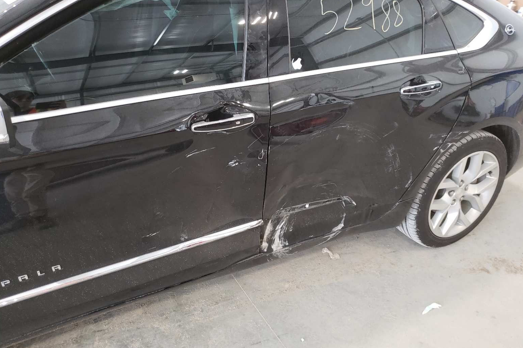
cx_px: 256
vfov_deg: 46.3
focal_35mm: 28
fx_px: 407
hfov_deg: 65.5
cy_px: 190
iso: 115
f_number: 1.5
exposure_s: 1/60.2
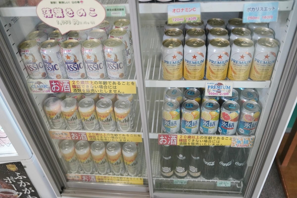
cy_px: 99
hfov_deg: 57.2
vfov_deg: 40.0
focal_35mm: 33
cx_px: 148
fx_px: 272
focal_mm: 33
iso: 3200
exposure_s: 1/160
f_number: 2.8
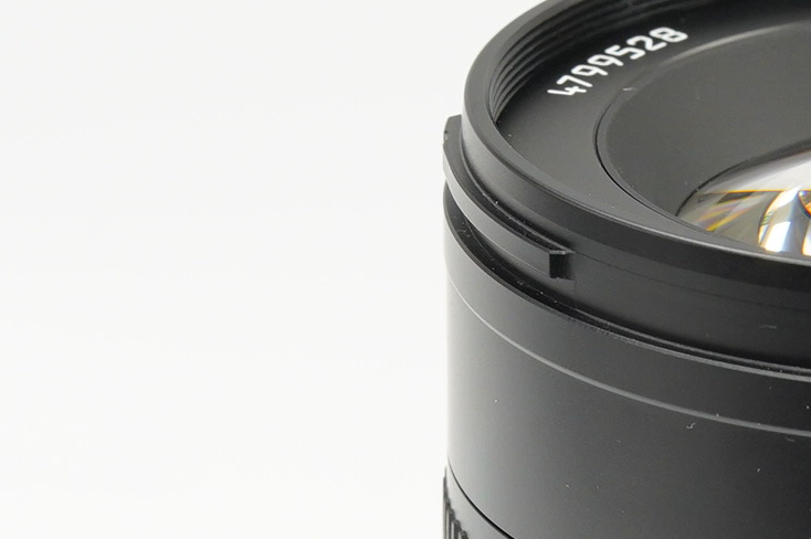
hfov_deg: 5.6
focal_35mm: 369
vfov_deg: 3.7
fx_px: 8305
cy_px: 774
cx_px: 952
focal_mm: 90
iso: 1000
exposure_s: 1/10
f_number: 11
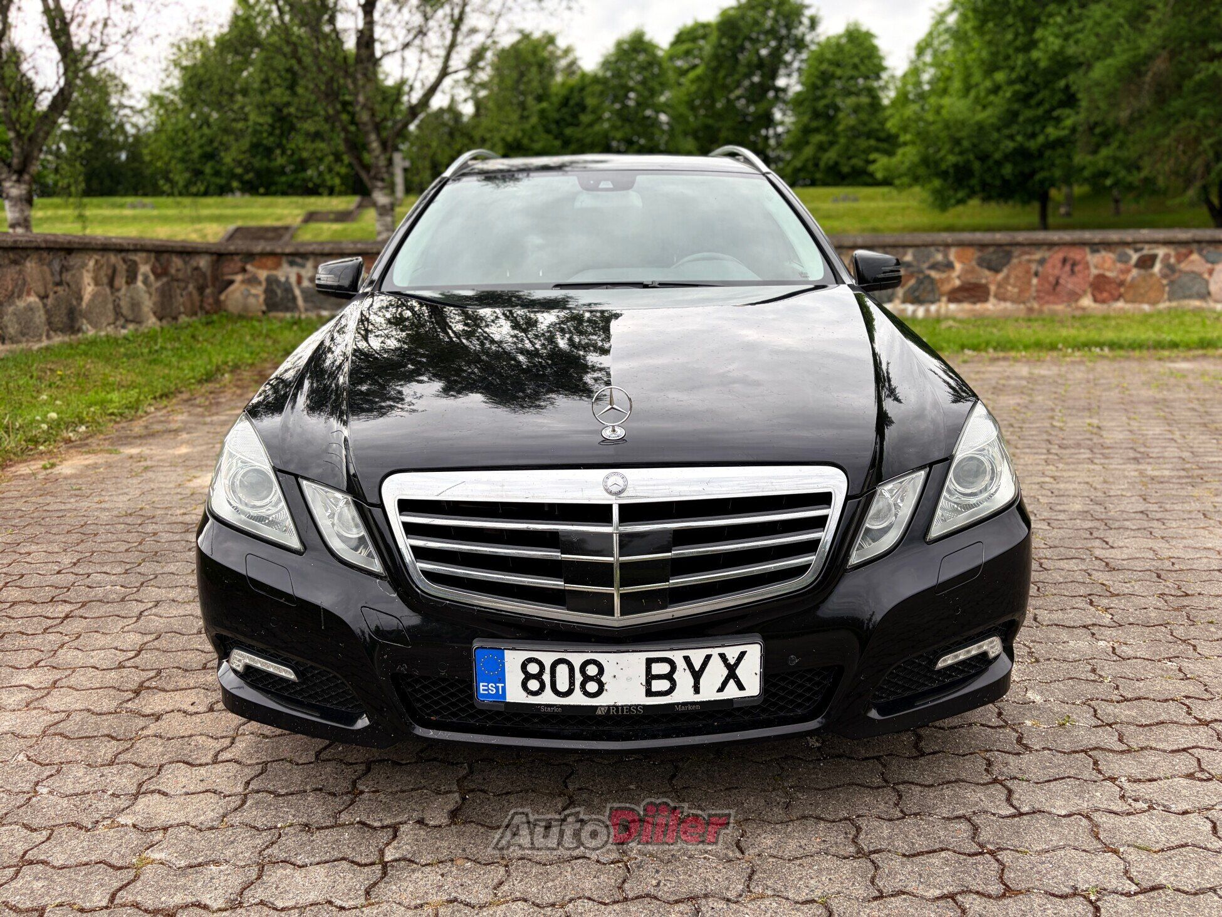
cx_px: 611
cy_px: 458
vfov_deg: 53.1
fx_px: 918
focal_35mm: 26
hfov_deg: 67.3
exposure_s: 1/773
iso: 50
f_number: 1.6
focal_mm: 5.96
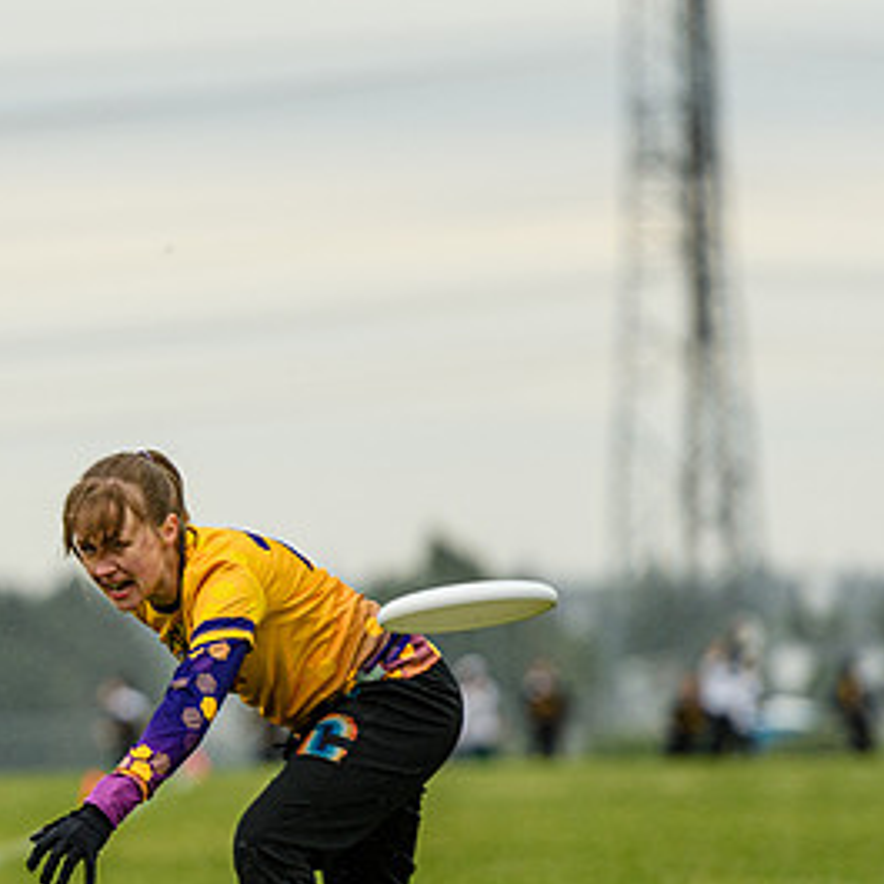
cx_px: -3
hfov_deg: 3.1
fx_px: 16151
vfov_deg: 3.1
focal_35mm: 559
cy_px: 605
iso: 200
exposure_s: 1/1250
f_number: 3.2
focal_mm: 200
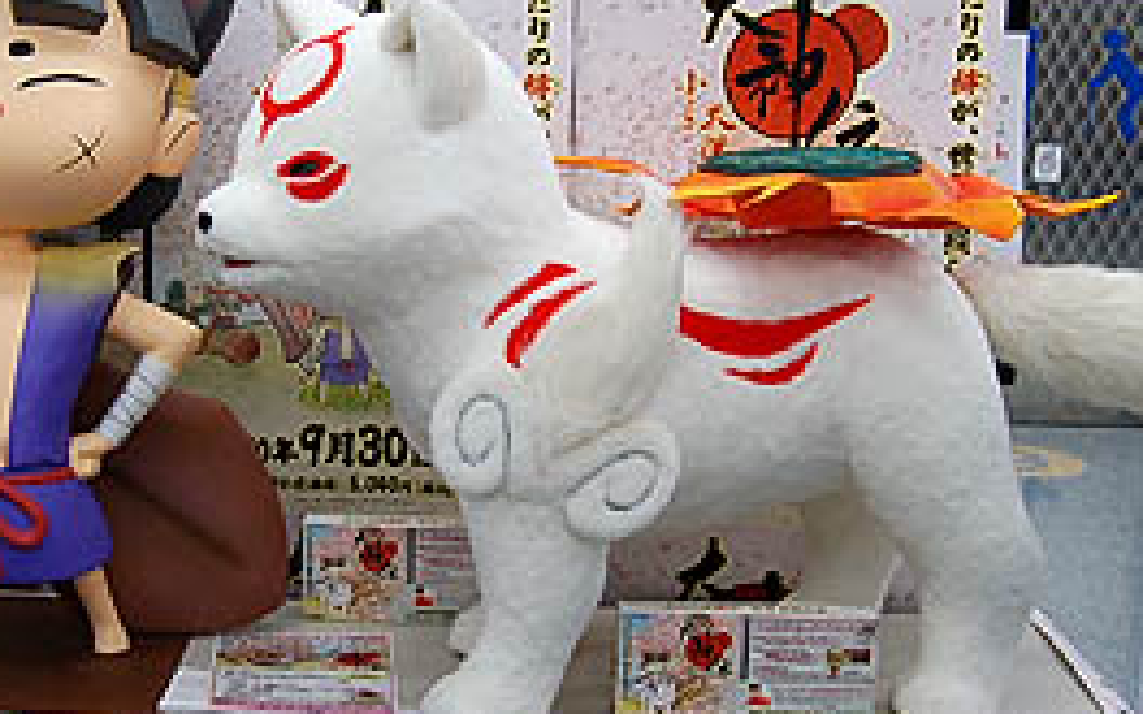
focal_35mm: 65
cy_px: 303
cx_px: 338
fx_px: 2023
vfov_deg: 20.0
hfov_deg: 31.2
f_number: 5.6
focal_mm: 23
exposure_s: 1/125
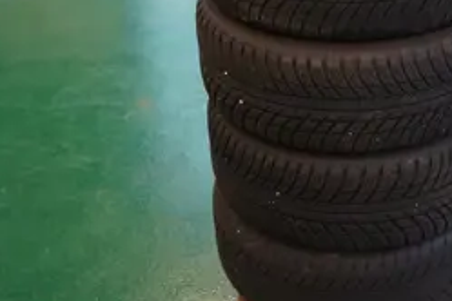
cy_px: 20
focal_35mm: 77
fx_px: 967
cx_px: 407
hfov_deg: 25.5
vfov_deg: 17.4
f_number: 4
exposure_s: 1/160
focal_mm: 40
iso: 2500
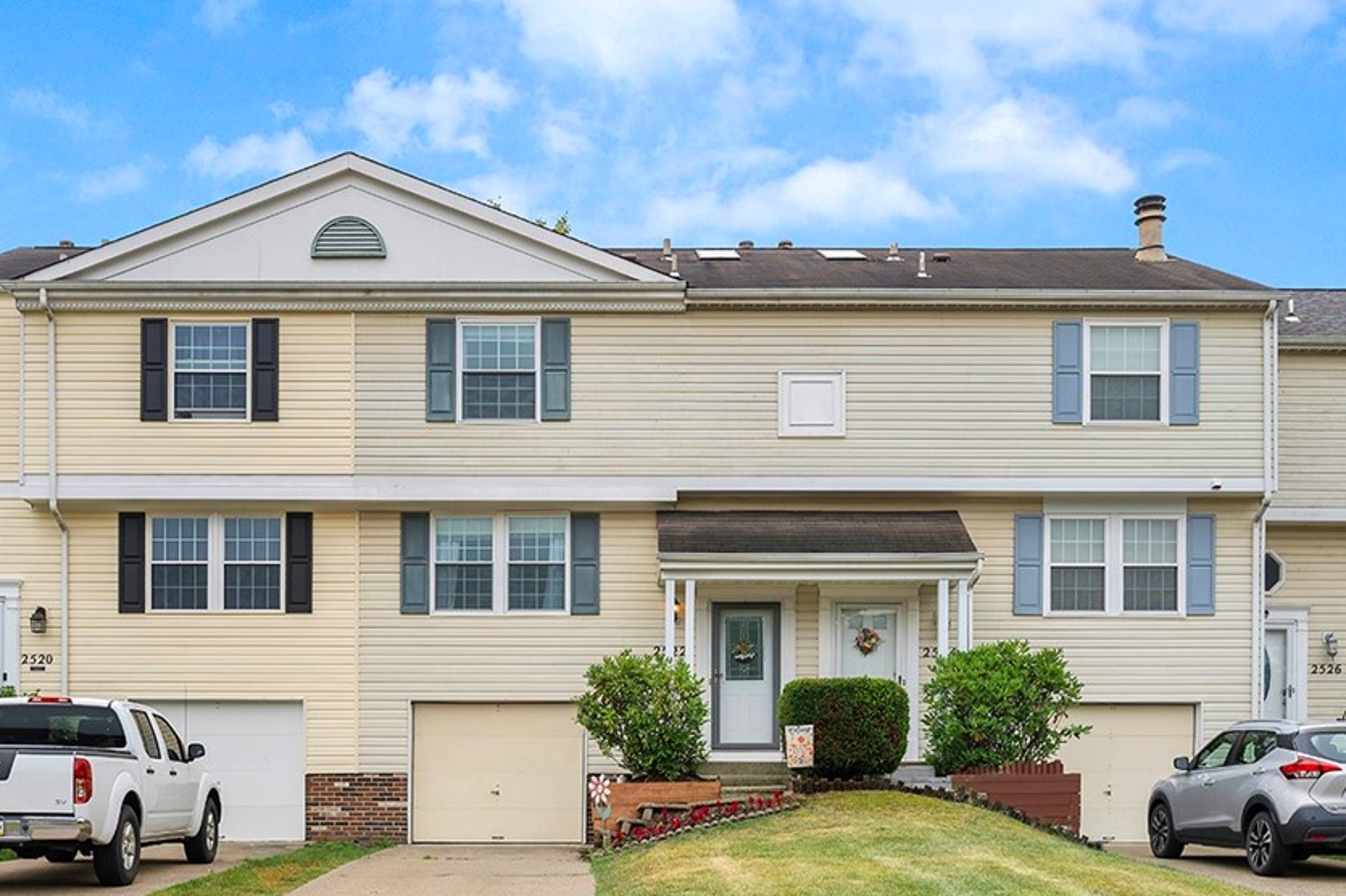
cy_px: 512
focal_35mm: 39
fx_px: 1458
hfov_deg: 49.5
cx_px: 601
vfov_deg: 34.1
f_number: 8
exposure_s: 1/20
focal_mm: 30
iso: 400
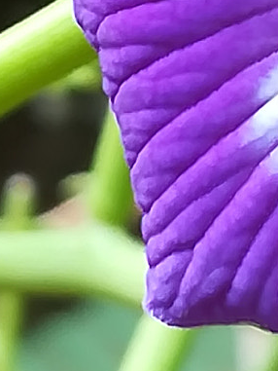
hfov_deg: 4.9
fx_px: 3232
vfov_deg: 6.5
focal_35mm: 302
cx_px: 375
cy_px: -121
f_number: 2.2
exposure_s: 1/50
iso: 64
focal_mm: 3.83
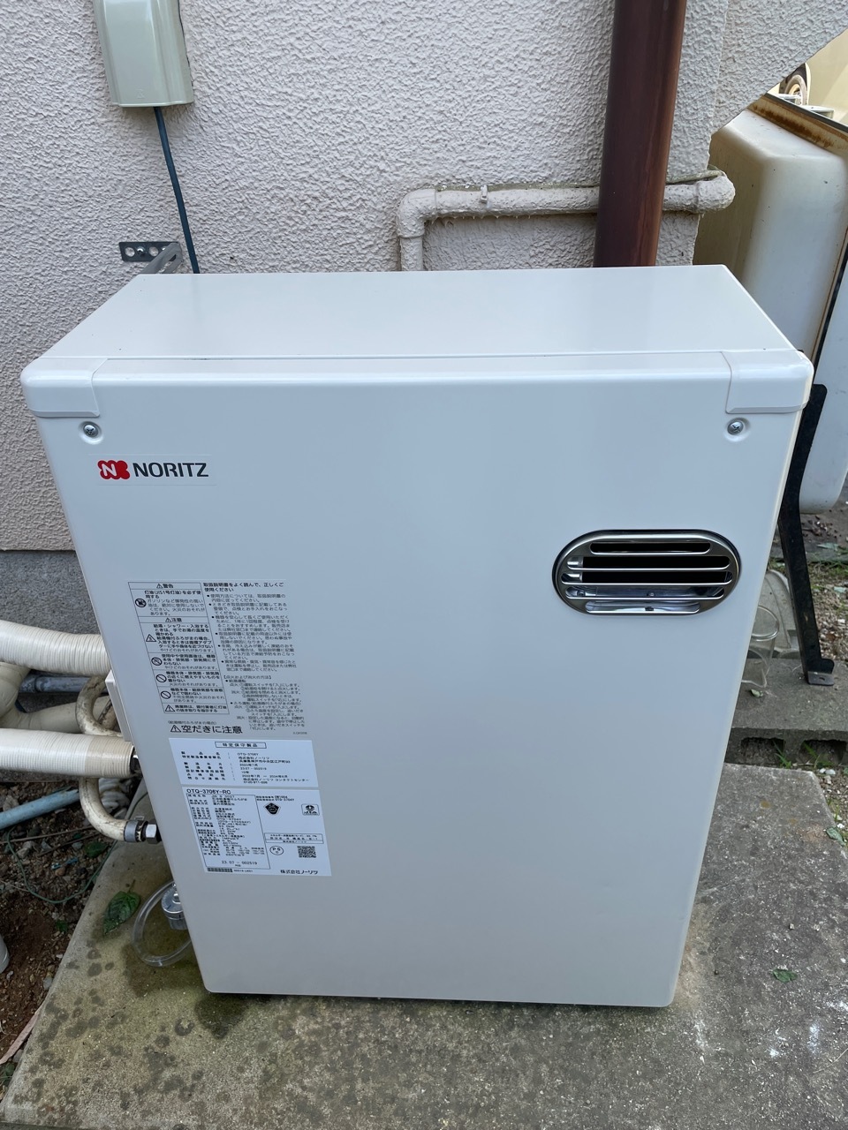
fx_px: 849
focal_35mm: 26
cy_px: 565
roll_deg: +2.3
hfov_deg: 53.1
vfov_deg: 67.3
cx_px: 424
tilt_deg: -33.5
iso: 50
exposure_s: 1/682
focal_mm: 4.2
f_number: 1.6
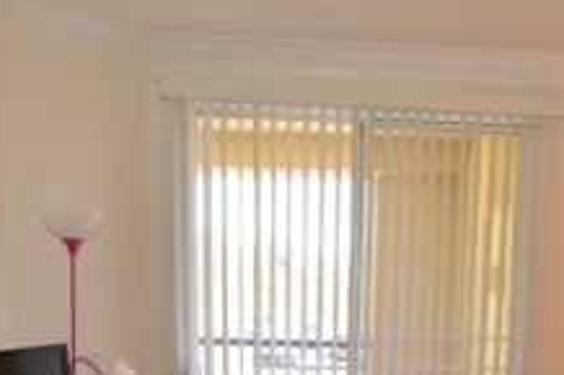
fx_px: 689
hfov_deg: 44.1
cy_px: 403
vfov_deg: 28.0
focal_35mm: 44
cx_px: 357
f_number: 4
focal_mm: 10
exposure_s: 1/60
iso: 400
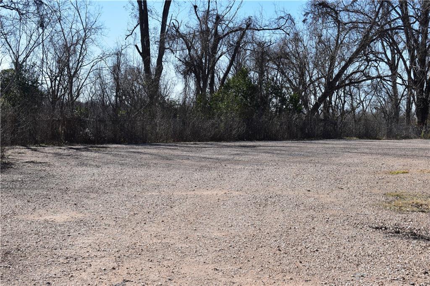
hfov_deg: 35.1
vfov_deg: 23.8
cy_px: 143
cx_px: 215
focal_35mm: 57
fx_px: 681
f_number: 11
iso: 400
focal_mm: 38
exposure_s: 1/500
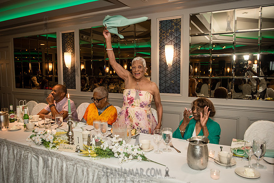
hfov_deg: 65.5
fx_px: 213
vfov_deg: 46.4
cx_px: 137
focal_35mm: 28
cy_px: 92
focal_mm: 28
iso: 1600
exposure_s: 1/200
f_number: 3.5
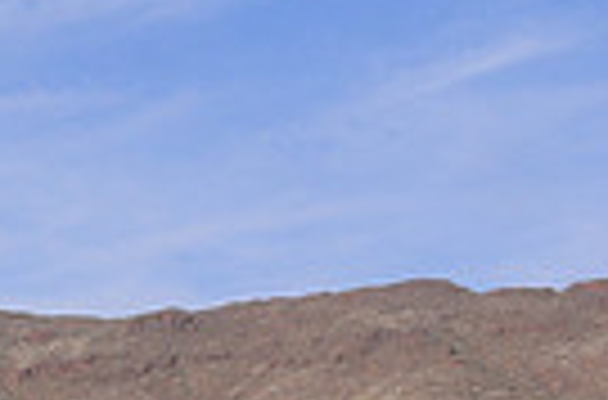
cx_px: -297
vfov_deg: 8.4
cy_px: 766
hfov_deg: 12.6
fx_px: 2609
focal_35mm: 155
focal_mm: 24
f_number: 14
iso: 200
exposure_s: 1/200
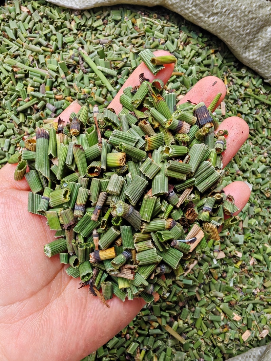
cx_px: 136
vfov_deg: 67.3
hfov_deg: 53.1
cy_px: 180
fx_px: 271
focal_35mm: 26
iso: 50
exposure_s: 1/160
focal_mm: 1.96
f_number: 2.2
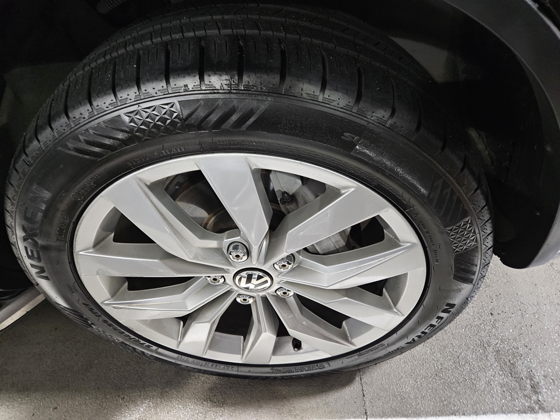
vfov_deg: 58.9
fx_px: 372
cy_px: 210
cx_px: 280
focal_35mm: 23
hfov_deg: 73.9
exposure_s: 1/24
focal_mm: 5.4
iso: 640
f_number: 1.8
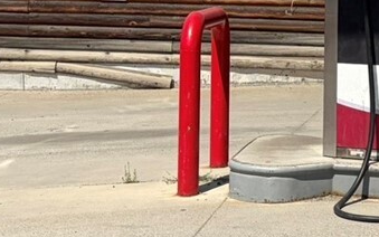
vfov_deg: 9.7
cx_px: 205
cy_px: -136
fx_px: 1343
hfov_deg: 16.1
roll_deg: -0.4
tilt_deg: +4.7
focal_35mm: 130
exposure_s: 1/4065
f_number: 1.6
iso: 50
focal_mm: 5.96
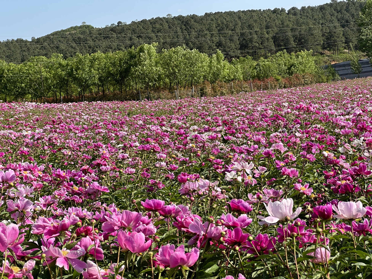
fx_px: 827
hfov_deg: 25.3
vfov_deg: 19.1
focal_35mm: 77
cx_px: 186
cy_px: 140
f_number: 2.8
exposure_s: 1/515
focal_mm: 9
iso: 32
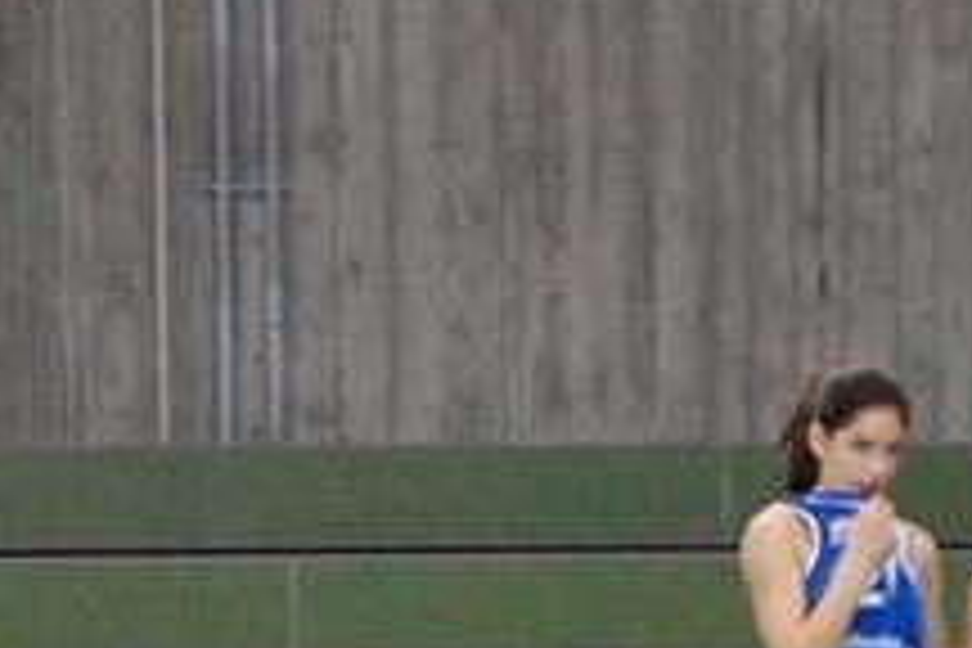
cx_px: 1030
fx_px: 11825
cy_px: 590
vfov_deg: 3.1
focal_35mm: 438
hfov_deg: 4.7
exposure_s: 1/80
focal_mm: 90
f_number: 4.8
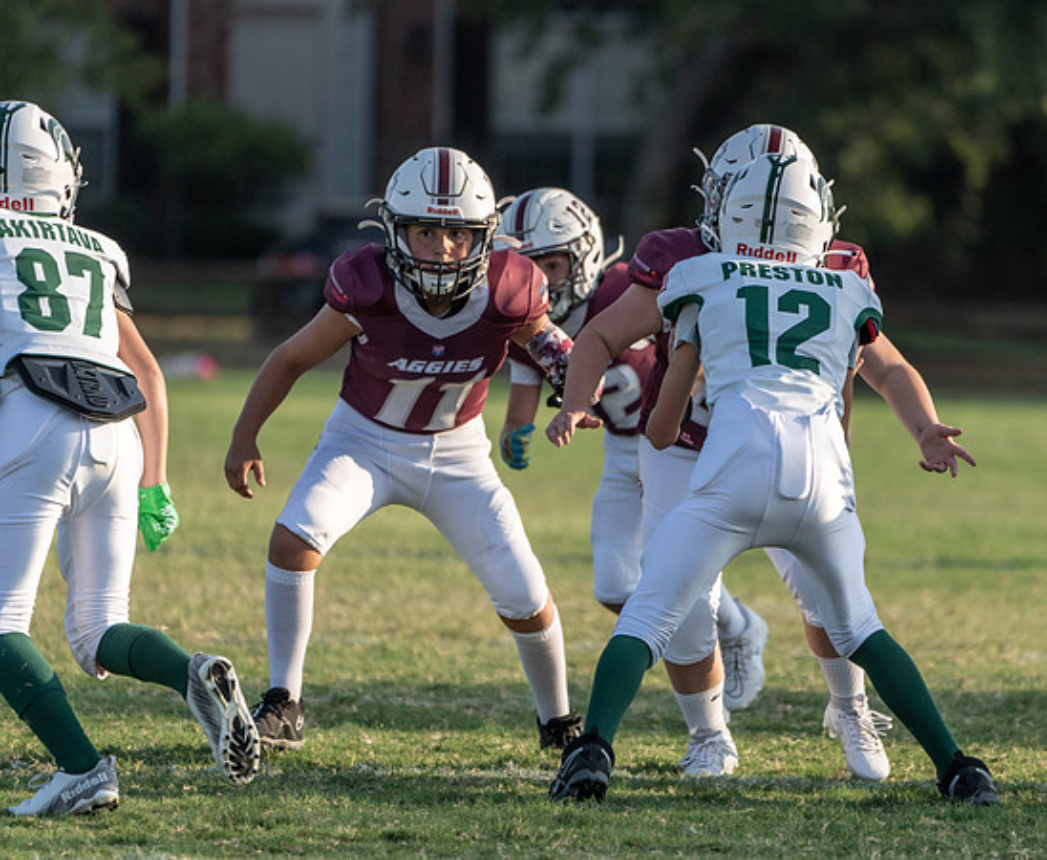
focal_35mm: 525
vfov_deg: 3.0
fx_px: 16436
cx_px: 706
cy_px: 474
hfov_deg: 3.6
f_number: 5.6
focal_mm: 400
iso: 400
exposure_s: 1/1250
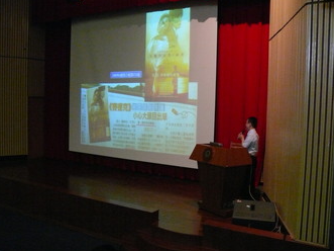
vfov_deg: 38.6
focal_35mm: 37
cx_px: 165
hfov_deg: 50.2
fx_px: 357
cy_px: 131
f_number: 2.8
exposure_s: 1/25
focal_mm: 7.4
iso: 800
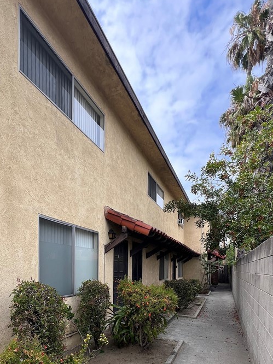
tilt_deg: -0.9
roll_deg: -0.6
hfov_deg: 65.7
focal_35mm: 20
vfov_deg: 75.7
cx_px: 118
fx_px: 210
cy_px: 274
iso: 32
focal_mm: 1.57
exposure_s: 1/430
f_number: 1.8
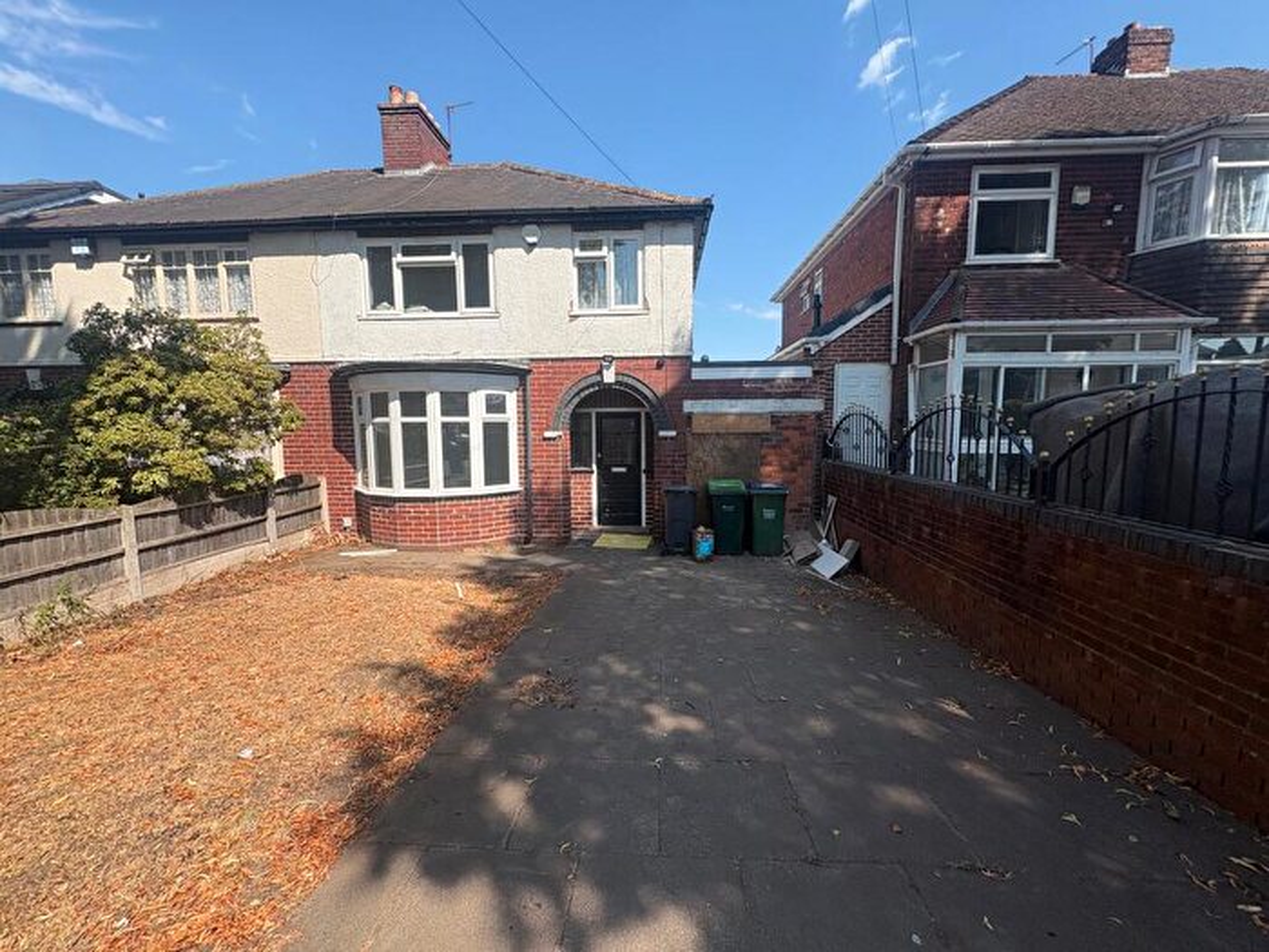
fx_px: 513
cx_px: 634
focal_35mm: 14
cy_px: 476
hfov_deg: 102.1
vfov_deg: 85.7
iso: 50
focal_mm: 2.22
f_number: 2.2
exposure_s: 1/1346
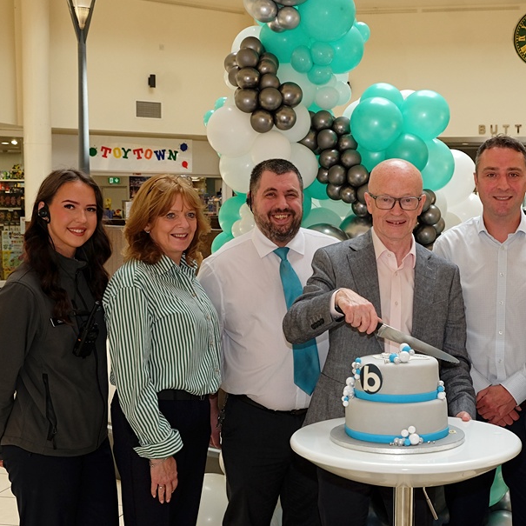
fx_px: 808
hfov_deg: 35.5
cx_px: 375
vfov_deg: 36.1
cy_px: 263
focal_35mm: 47
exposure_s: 1/140
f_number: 7.1
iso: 800
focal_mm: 24.3
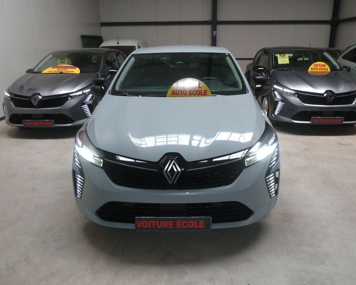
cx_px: 187
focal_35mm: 27
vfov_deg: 53.2
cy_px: 147
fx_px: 284
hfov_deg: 64.0
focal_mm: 4.1
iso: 200
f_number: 3.3
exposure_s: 1/30
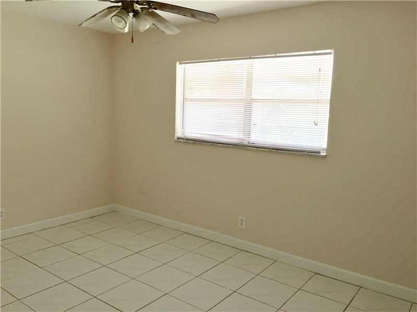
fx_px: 349
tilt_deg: -7.0
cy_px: 156
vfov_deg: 48.2
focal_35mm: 29
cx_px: 208
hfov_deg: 61.7
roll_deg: -1.2
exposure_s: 1/60
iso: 32
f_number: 2.2
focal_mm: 4.15
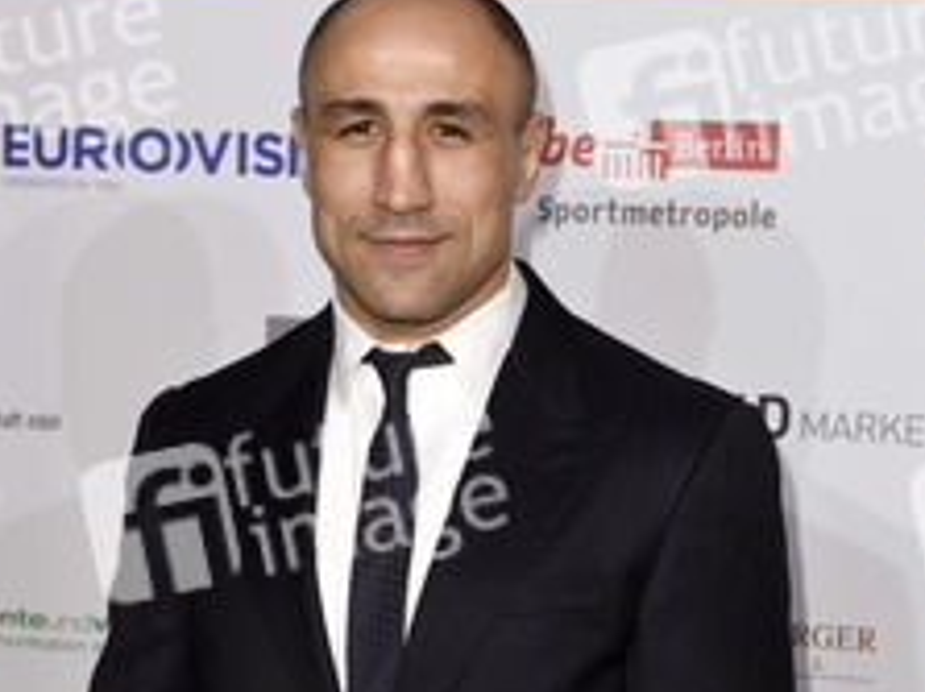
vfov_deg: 14.5
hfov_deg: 19.6
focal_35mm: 100
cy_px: 713
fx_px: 2671
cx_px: 415
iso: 500
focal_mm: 58
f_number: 5.6
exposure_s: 1/160
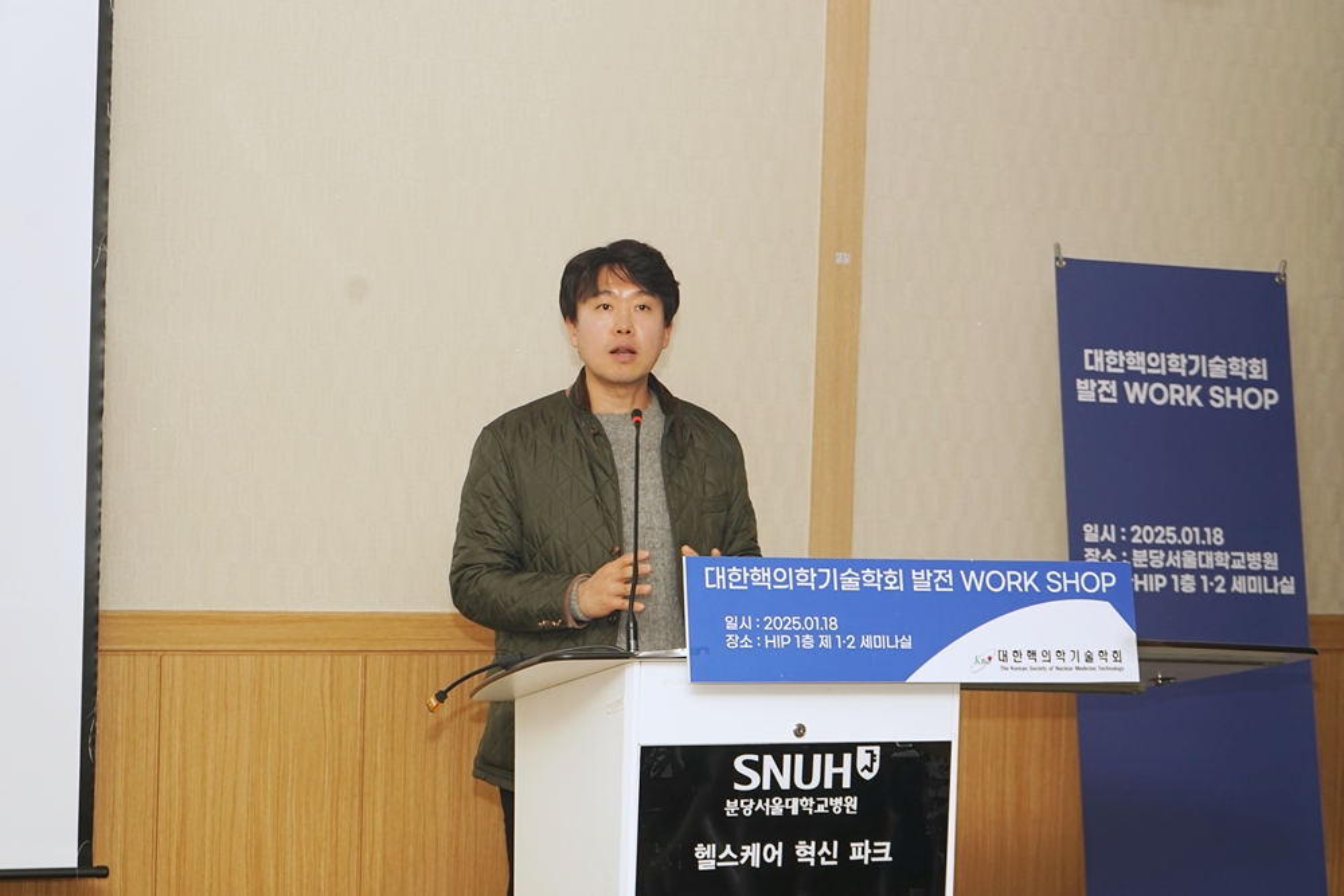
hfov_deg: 28.8
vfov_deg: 19.5
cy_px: 448
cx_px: 672
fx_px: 2614
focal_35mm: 70
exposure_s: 1/100
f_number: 6.3
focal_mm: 70
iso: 400
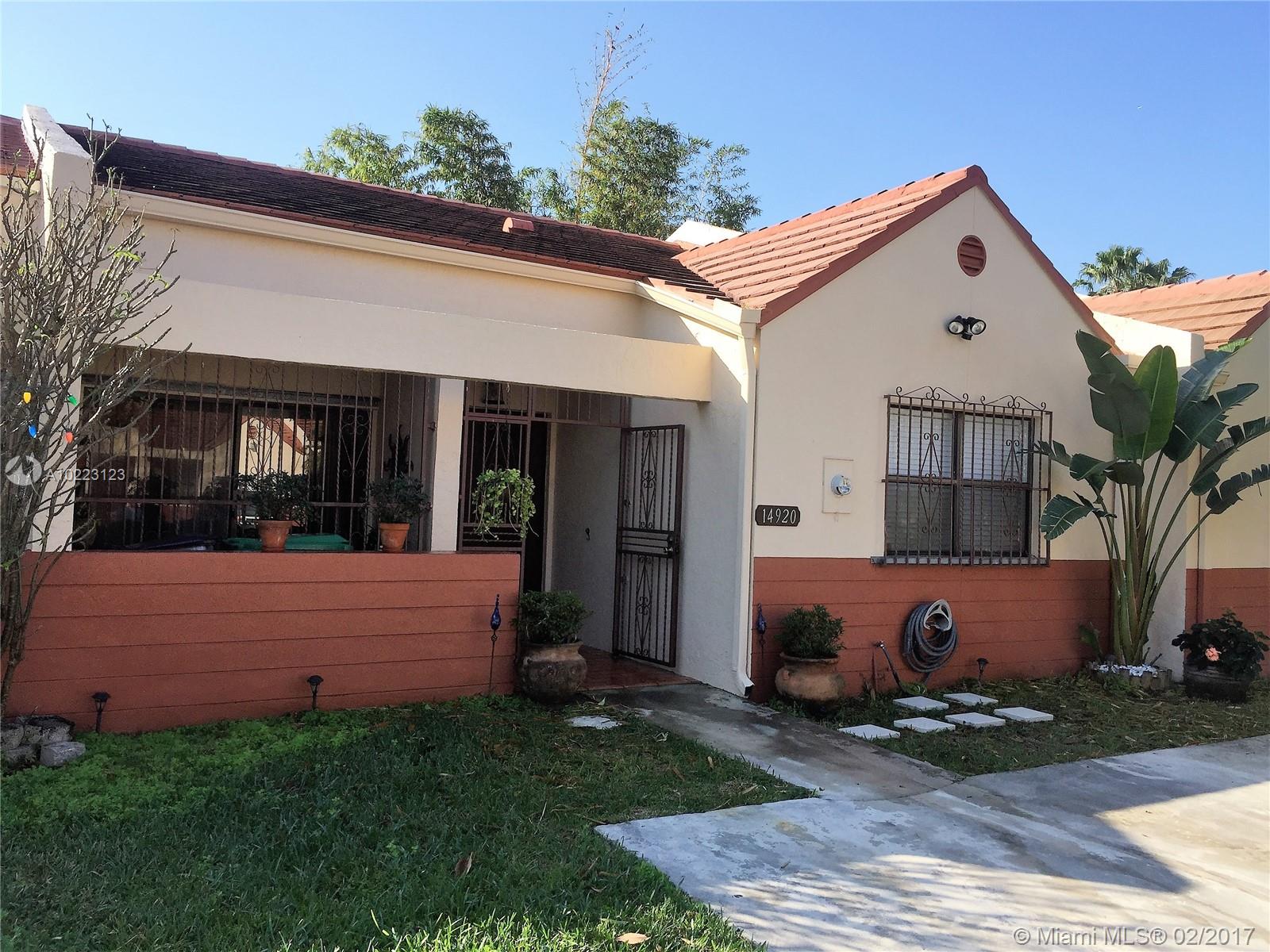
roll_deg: -3.6
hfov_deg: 61.7
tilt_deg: +2.7
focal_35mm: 29
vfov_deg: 48.2
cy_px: 476
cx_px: 635
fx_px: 1064
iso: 32
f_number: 2.2
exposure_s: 1/1068
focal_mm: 4.15
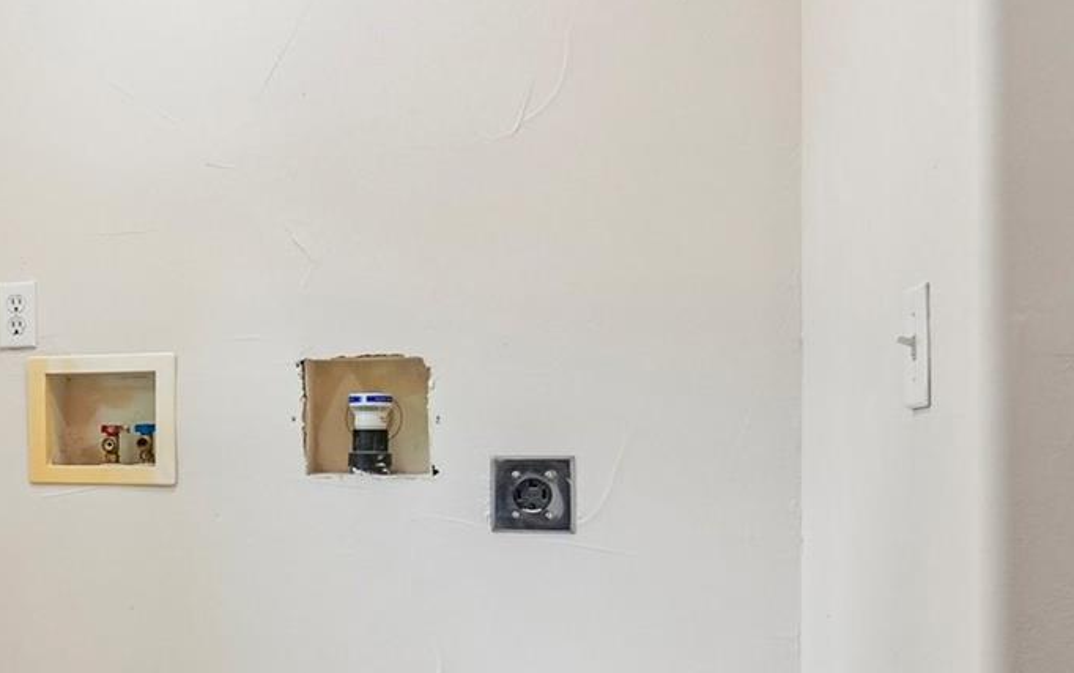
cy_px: 454
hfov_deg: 39.9
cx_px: -30
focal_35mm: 43
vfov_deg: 29.7
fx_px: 1259
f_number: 8
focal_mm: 12
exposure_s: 1/20
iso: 400
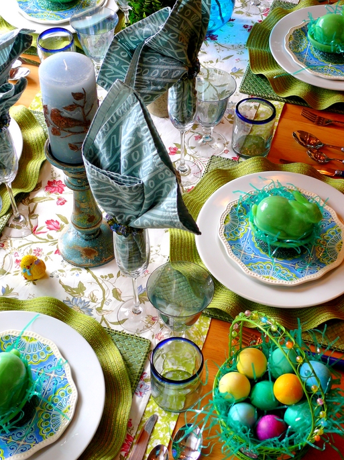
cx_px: 176
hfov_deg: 26.1
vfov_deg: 34.4
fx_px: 743
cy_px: 239
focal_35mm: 56
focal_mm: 10.6
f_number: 3.2
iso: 100
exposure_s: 1/100
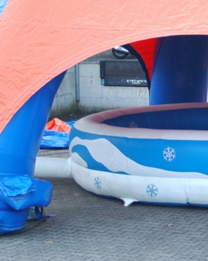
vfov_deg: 14.9
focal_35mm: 128
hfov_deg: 11.8
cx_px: 237
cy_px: 66
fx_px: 989
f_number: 4.2
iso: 200
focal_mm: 29
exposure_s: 1/30
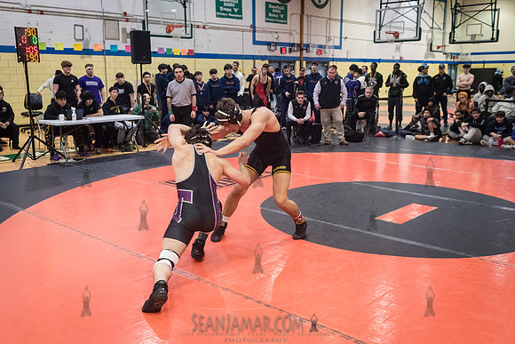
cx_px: 258
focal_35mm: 35
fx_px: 504
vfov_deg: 37.7
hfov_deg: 54.1
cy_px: 172
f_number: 4
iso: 8000
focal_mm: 35
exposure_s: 1/320
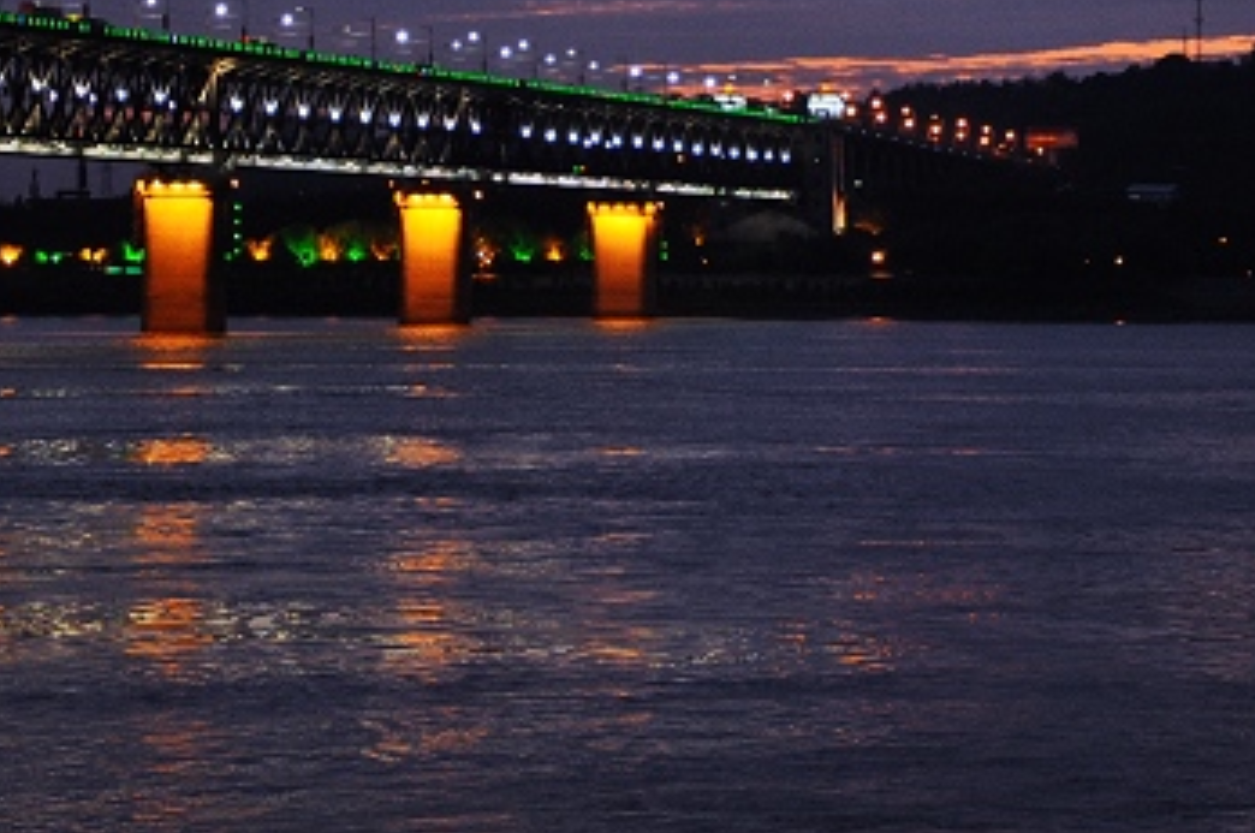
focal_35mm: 138
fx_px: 4804
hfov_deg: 14.9
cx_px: 732
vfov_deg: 9.8
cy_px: -45
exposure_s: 1/20
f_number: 4.5
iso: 720
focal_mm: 40
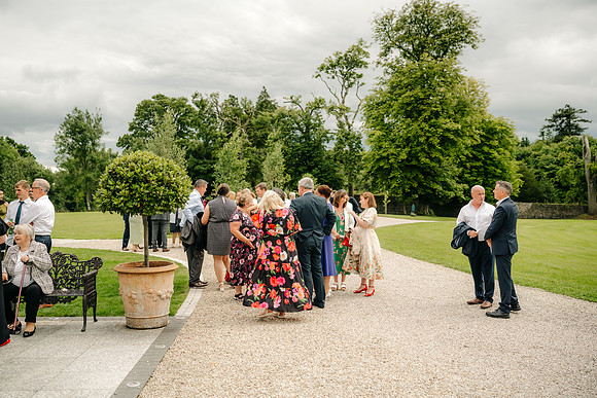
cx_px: 298
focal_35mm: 35
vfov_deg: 37.9
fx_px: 581
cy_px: 199
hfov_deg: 54.4
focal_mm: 35
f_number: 2.5
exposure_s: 1/1250
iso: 100
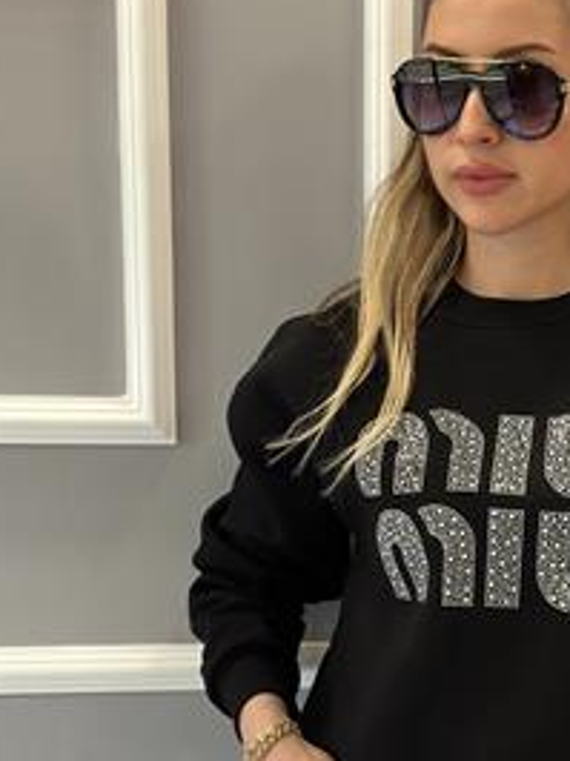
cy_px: 589
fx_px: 2067
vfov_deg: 20.7
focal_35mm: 94
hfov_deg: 15.5
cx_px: 541
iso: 125
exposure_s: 1/83
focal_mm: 6.86
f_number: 1.78
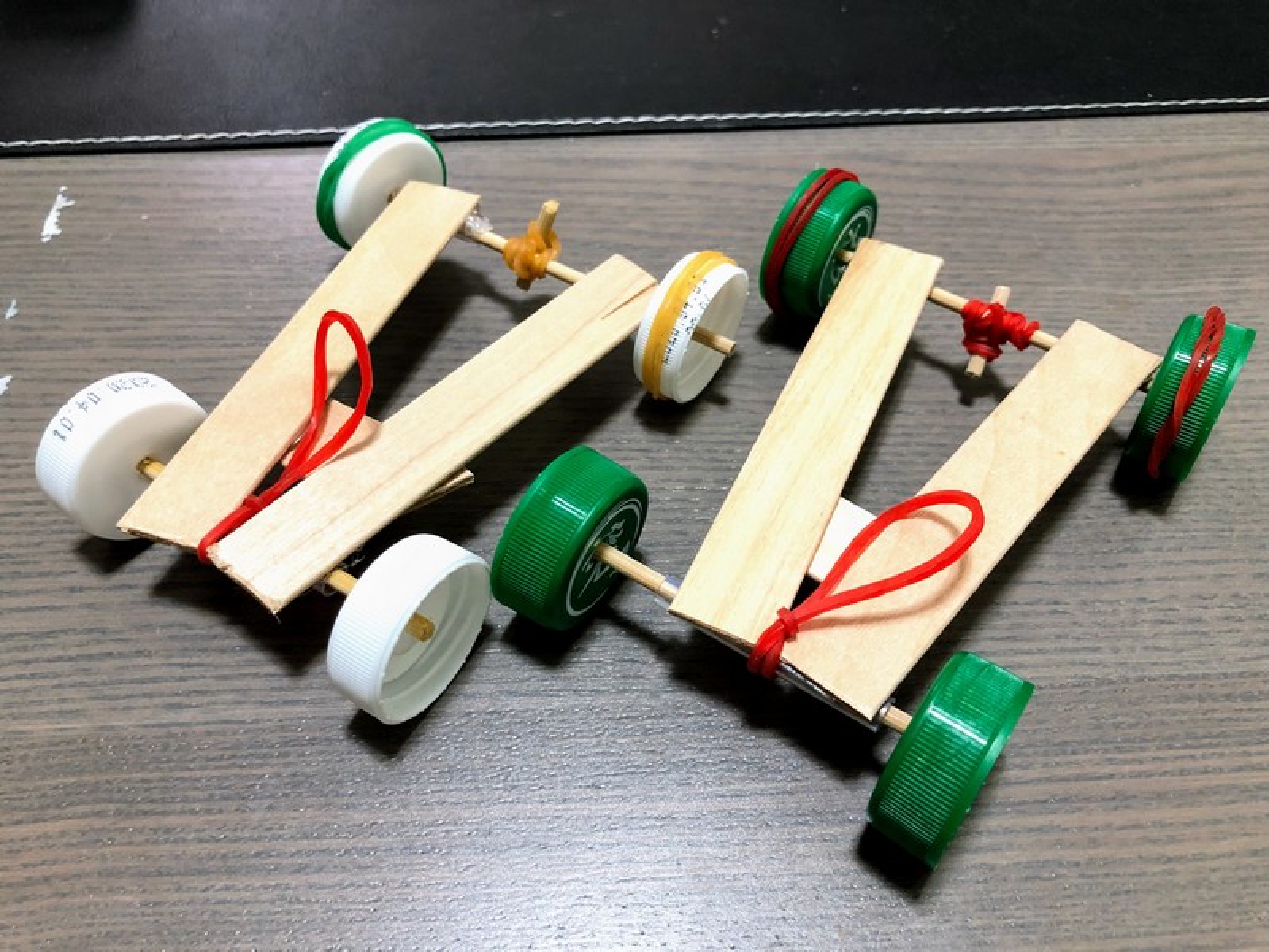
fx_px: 1026
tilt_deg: -49.6
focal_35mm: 28
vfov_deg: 49.7
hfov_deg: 63.4
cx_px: 634
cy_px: 476
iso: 50
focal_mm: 4
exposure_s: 1/15
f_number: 1.8
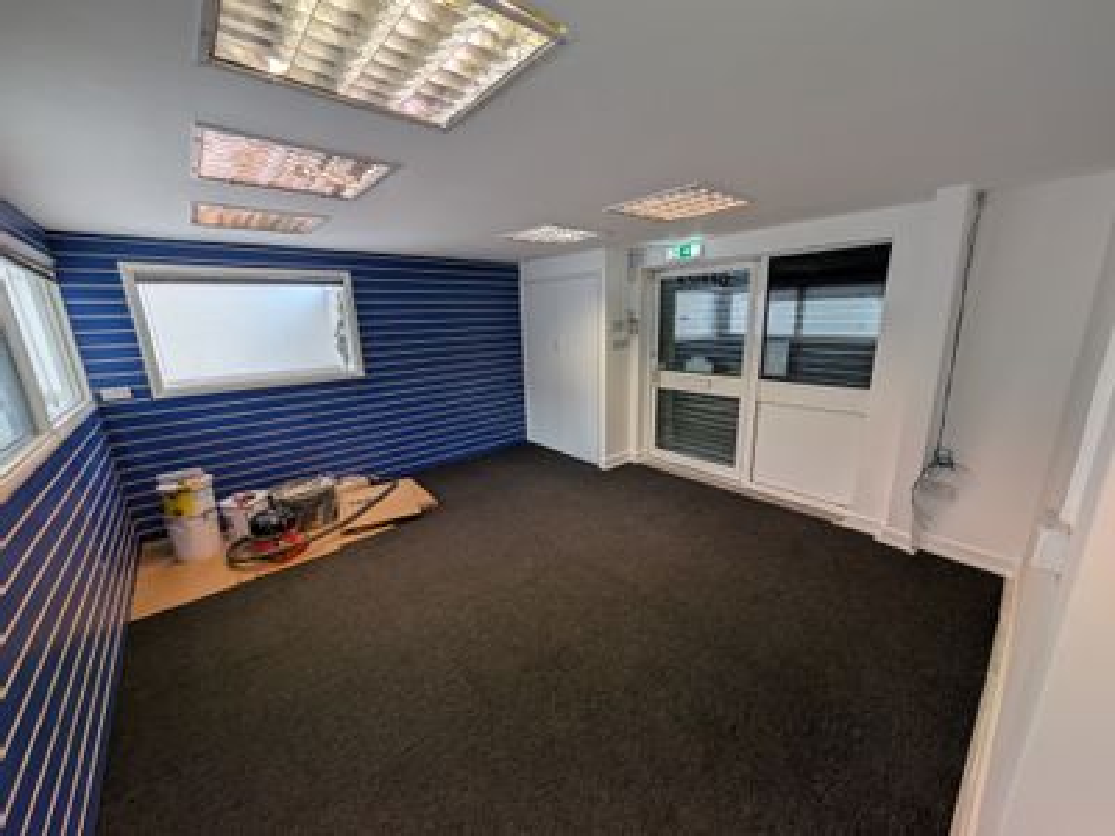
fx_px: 387
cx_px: 558
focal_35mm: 12
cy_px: 418
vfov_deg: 94.5
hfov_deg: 110.5
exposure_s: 1/150
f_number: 1.7
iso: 50
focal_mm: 2.02
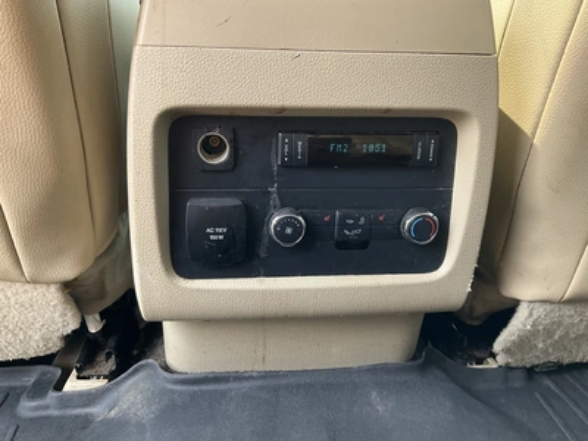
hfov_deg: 61.7
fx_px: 493
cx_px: 294
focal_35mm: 29
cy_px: 220
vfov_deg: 48.2
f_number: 1.8
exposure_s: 1/122
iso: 50
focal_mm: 3
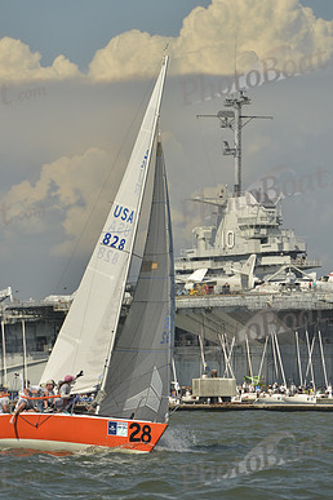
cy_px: 278
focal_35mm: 300
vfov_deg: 6.9
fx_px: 4162
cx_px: 113
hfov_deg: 4.6
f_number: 7.1
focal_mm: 200
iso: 280
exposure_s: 1/1250
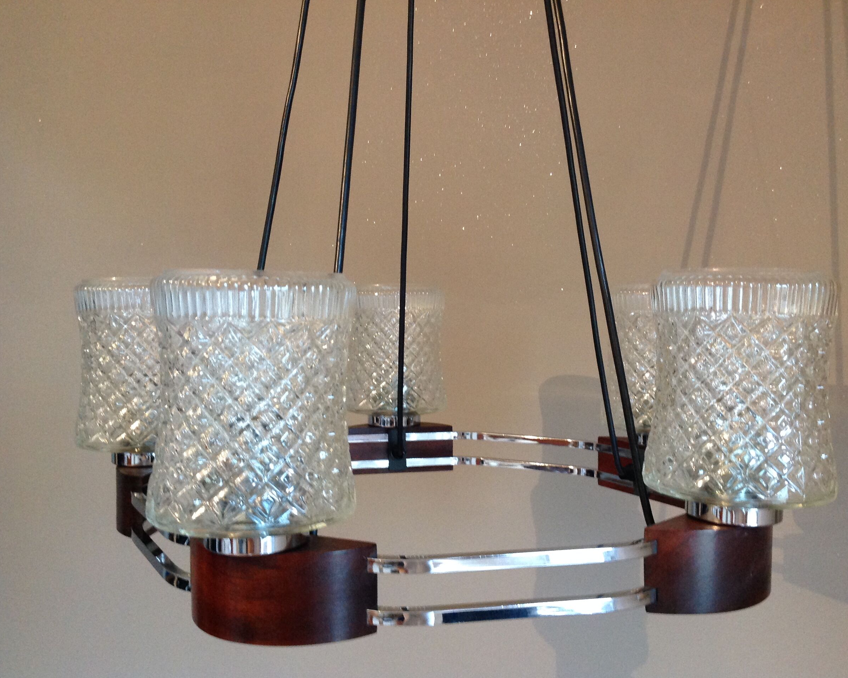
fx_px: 929
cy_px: 341
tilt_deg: -4.1
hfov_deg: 49.1
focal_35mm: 37
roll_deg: +1.0
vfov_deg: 40.1
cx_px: 445
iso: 200
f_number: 2.4
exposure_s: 1/15
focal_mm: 4.28
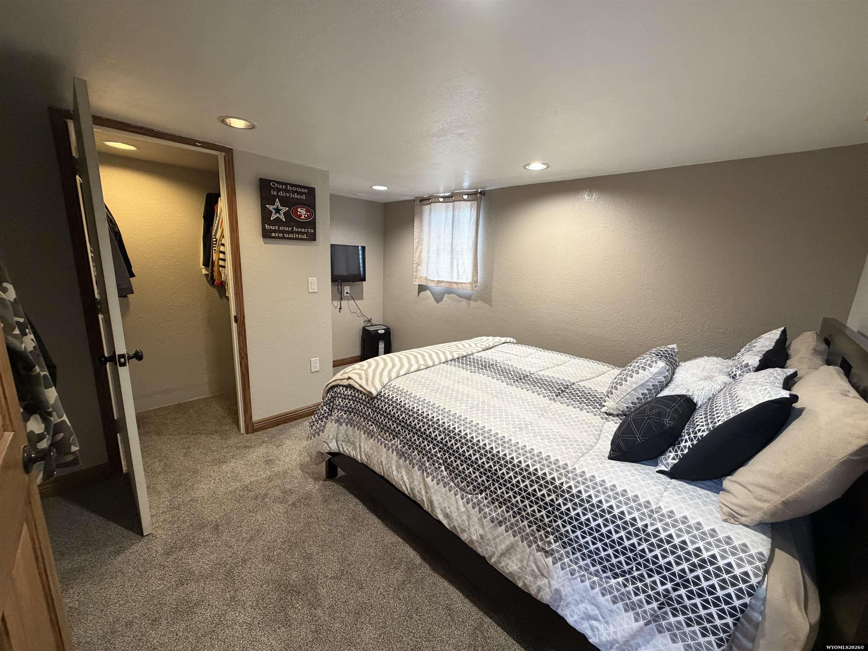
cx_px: 434
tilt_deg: -12.2
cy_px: 326
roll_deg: -1.6
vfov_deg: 85.7
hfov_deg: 102.1
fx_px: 351
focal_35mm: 14
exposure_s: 1/60
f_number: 2.2
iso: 320
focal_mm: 2.22
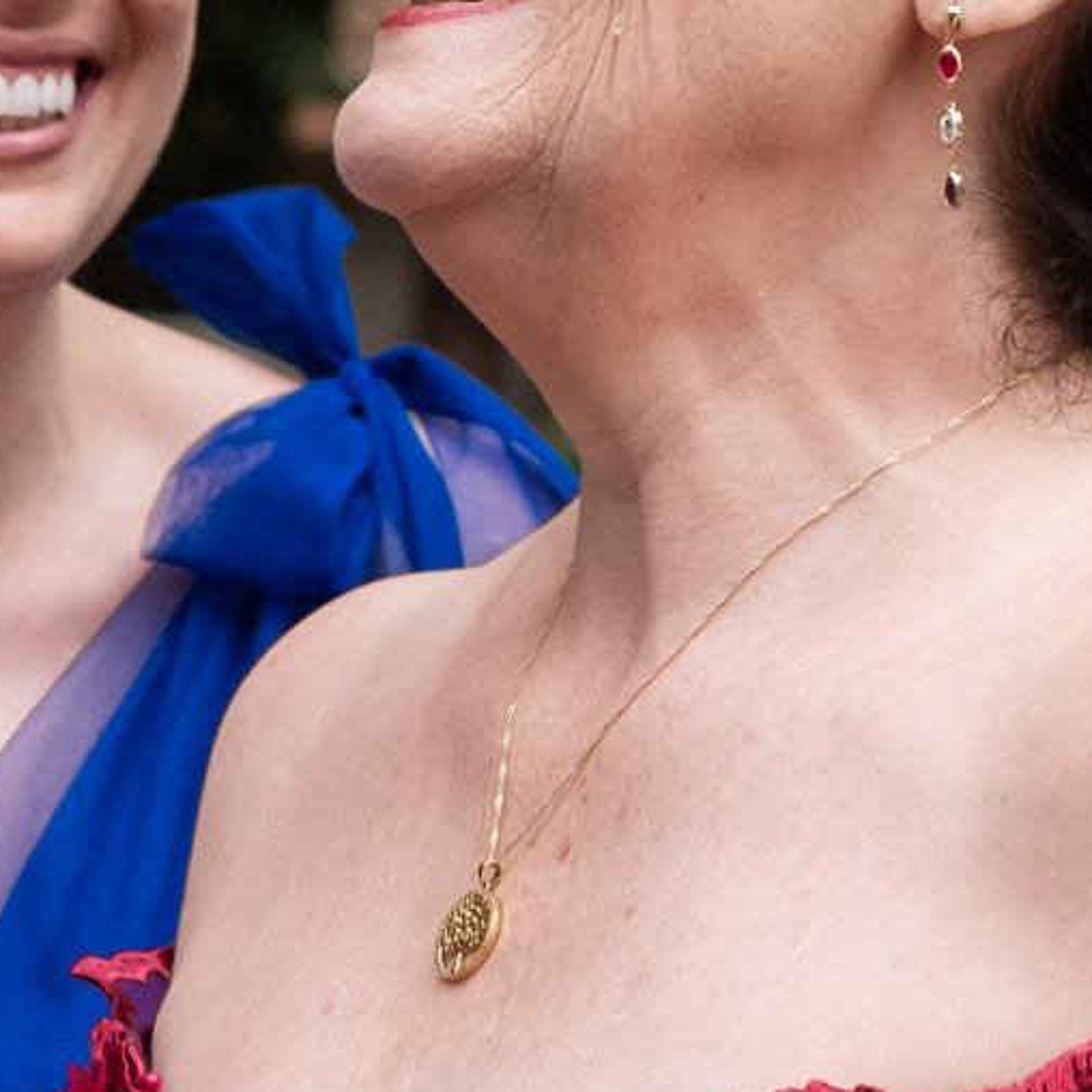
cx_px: -325
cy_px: 648
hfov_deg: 7.6
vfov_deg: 7.7
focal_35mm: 227
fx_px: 8102
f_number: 3.6
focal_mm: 35
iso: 800
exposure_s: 1/125
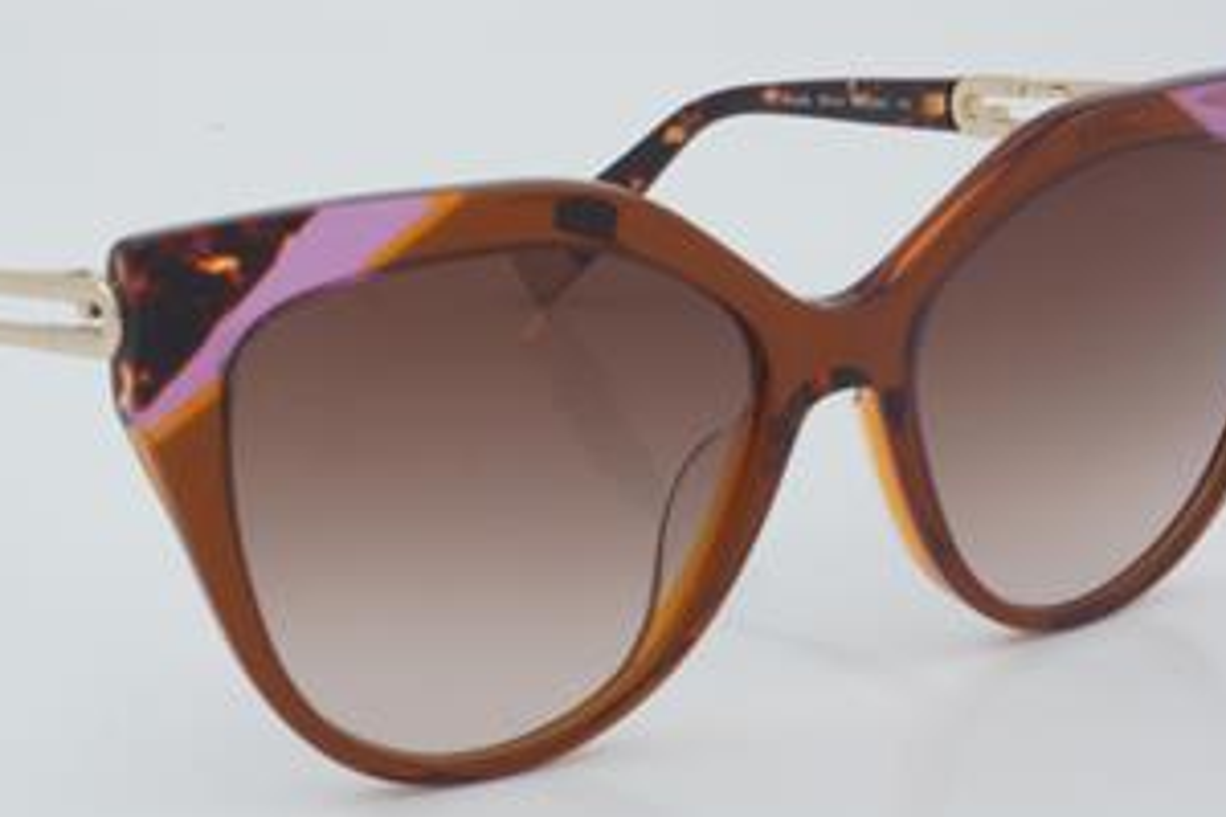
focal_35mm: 100
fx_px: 3405
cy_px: 433
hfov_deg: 20.4
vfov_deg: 13.7
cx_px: 519
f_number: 32
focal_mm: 50
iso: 100
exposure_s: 1/3
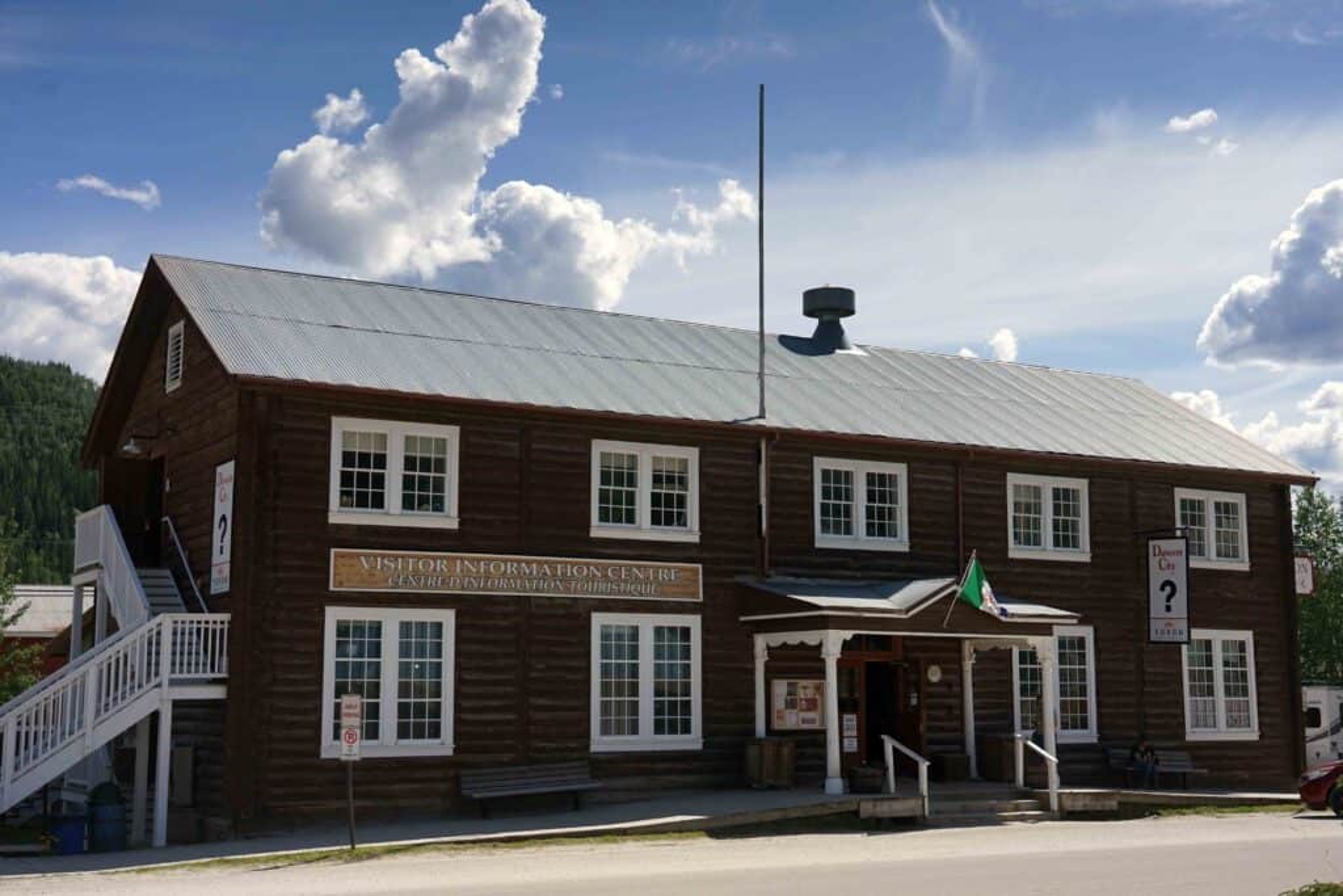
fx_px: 1604
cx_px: 672
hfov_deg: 45.4
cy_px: 448
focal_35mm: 43
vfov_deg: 31.2
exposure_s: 1/6400
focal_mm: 43
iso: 500
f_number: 4
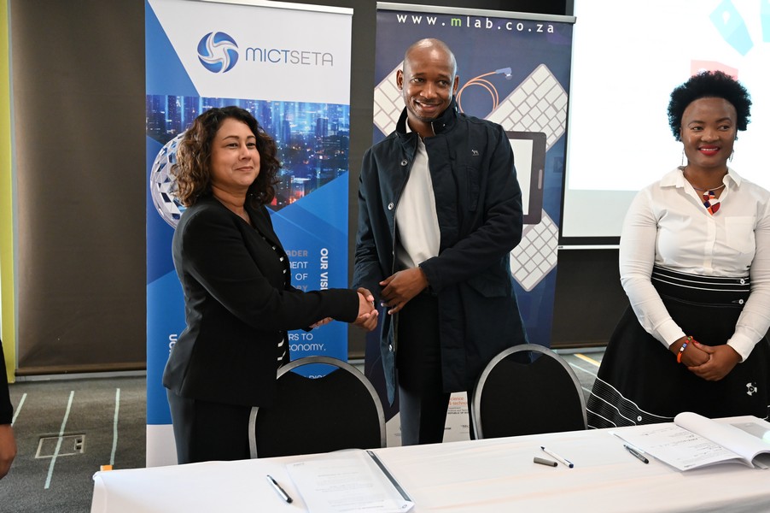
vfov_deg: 37.8
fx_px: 748
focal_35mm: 35
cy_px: 256
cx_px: 385
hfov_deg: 54.5
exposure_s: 1/60
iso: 5600
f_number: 4
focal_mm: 35
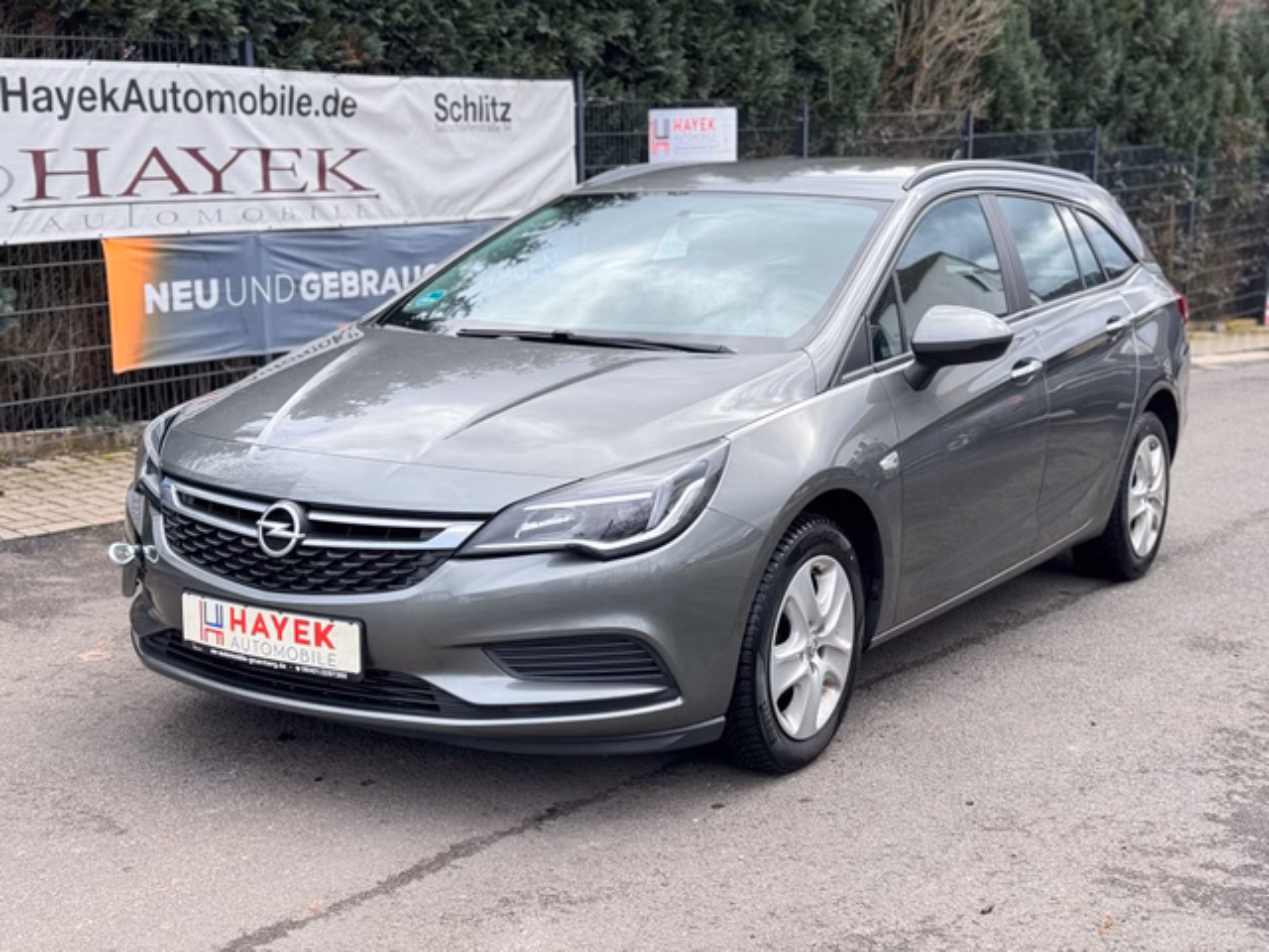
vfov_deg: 30.3
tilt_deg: -11.7
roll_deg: +0.9
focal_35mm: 48
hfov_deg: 39.7
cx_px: 634
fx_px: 1760
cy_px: 476
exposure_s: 1/593
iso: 64
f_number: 1.78
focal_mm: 6.86
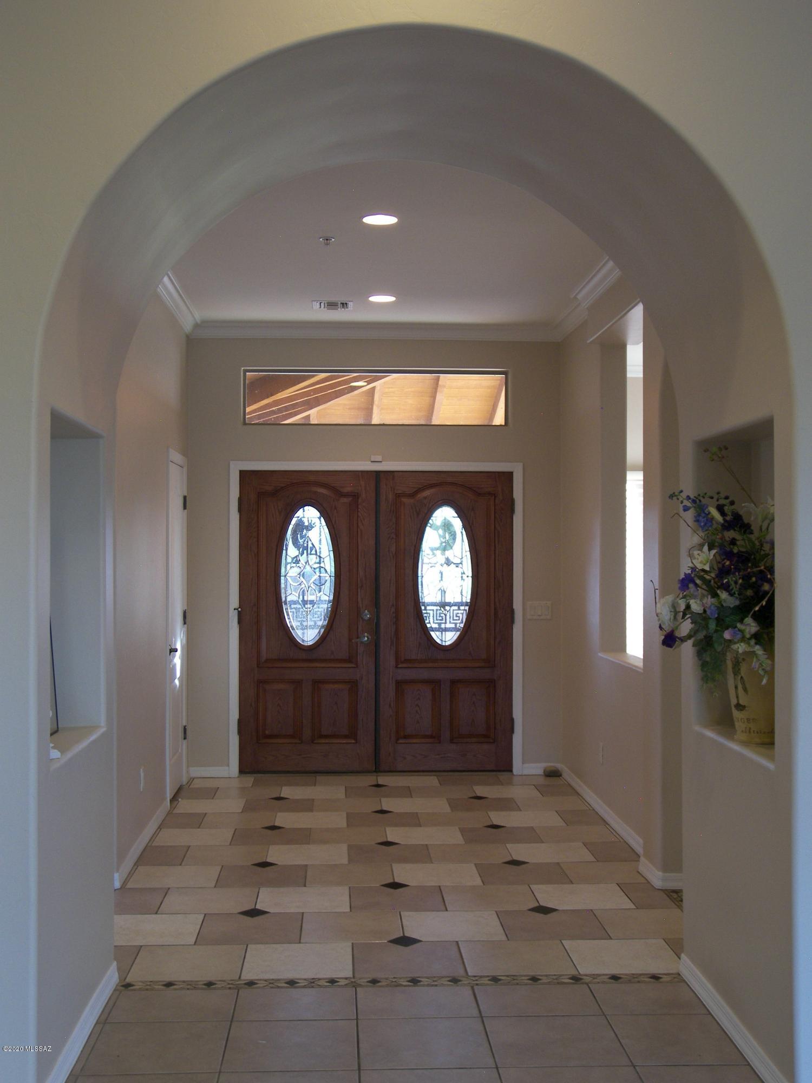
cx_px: 406
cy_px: 542
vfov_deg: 44.8
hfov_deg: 34.3
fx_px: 1314
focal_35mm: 42
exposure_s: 1/10
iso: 100
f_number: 3.2
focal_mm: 8.8
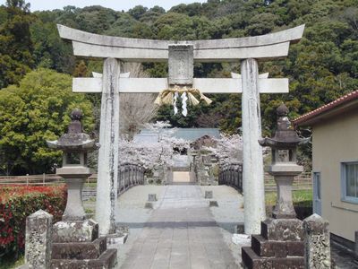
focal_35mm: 45
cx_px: 179
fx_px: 465
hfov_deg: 42.1
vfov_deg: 32.2
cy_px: 134
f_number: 9.2
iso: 400
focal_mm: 8.1
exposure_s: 1/500
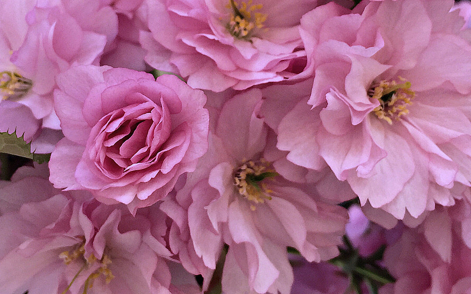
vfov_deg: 22.8
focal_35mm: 56
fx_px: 719
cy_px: 59
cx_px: 216
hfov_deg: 36.3
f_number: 2.2
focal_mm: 4.2
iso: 32
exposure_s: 1/302
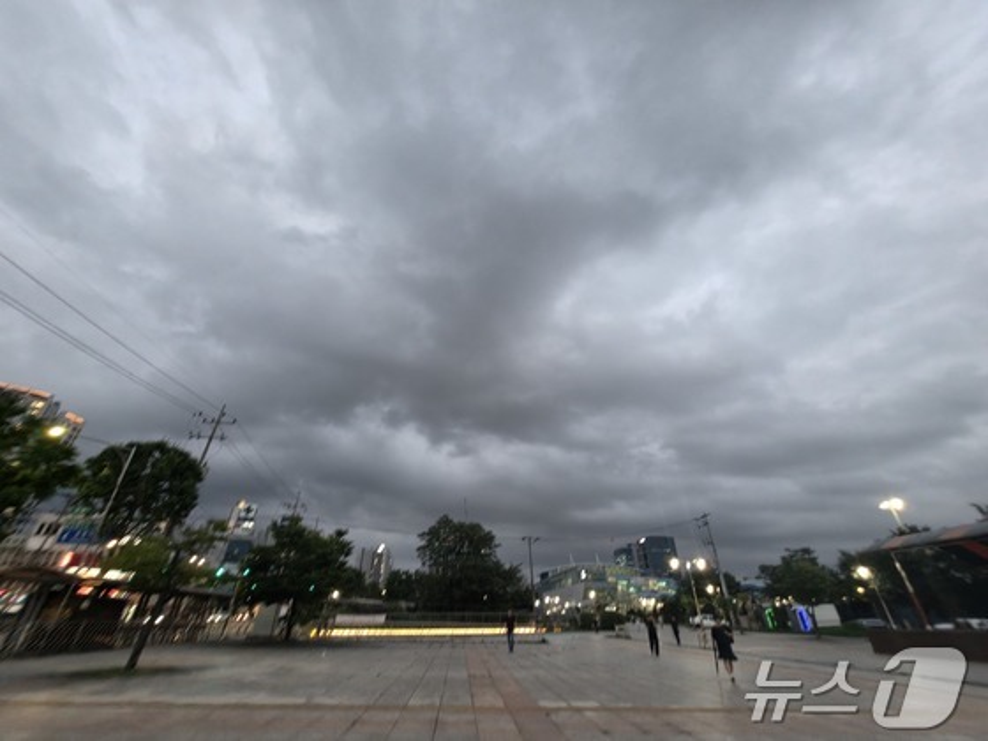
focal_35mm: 13
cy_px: 370
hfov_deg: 106.2
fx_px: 371
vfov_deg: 89.9
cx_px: 494
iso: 250
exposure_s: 1/60
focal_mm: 2.2
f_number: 1.9
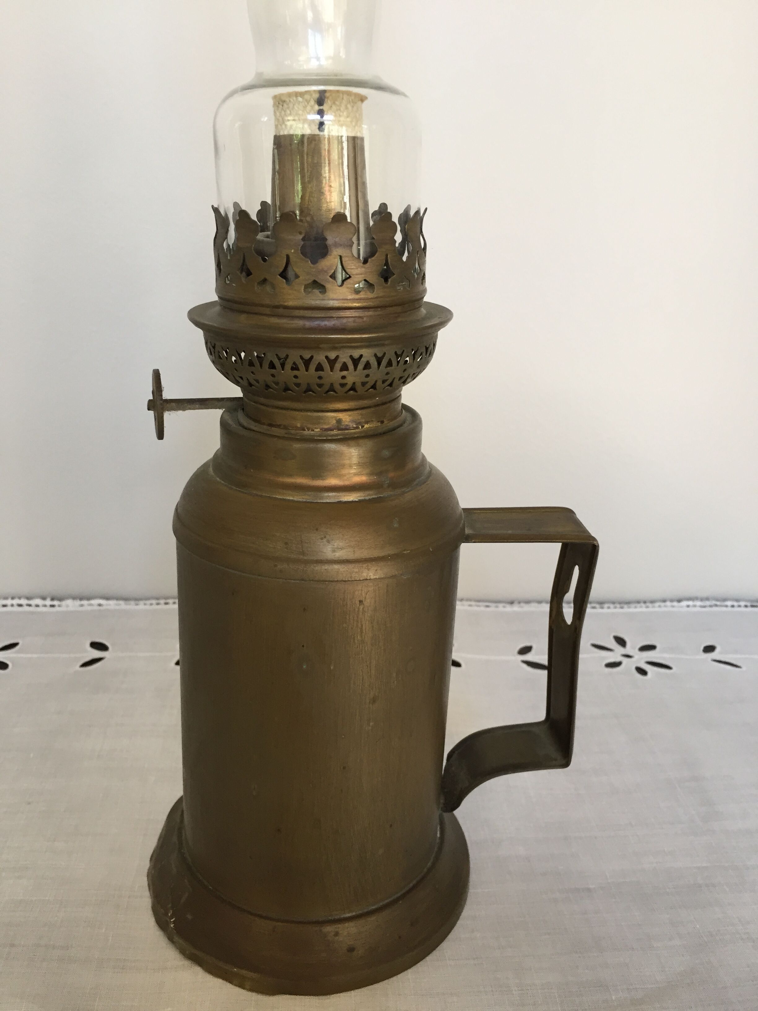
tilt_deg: -20.7
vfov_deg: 61.7
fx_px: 847
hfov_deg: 48.2
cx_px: 379
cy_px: 506
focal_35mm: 29
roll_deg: -2.0
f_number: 2.2
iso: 64
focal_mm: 4.15
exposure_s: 1/33
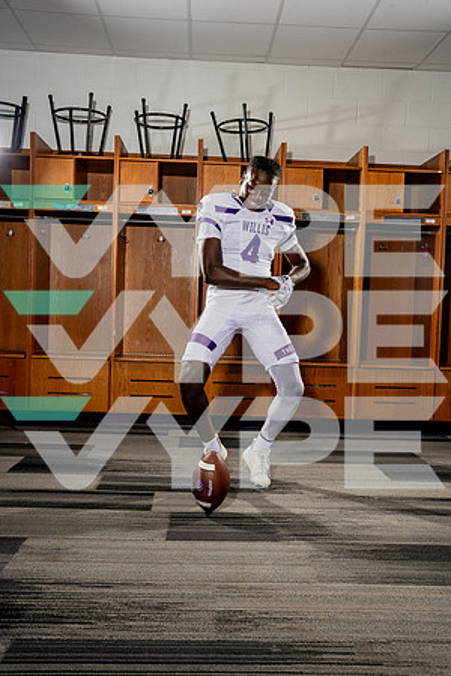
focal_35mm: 35
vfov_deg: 54.4
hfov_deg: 37.9
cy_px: 338
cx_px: 226
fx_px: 658
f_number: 5.6
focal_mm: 35
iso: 100
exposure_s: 1/250
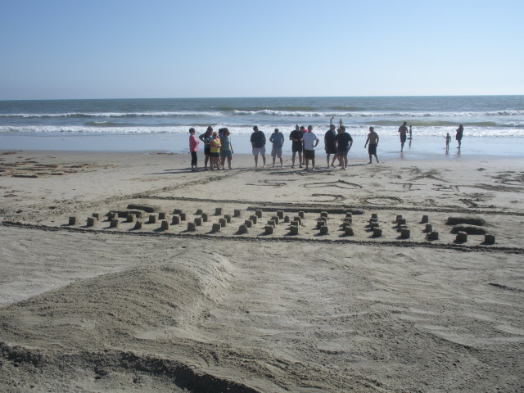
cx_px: 262
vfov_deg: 39.7
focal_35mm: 36
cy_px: 196
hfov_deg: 51.4
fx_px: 545
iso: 64
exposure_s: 1/468
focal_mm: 6.3
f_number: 5.6
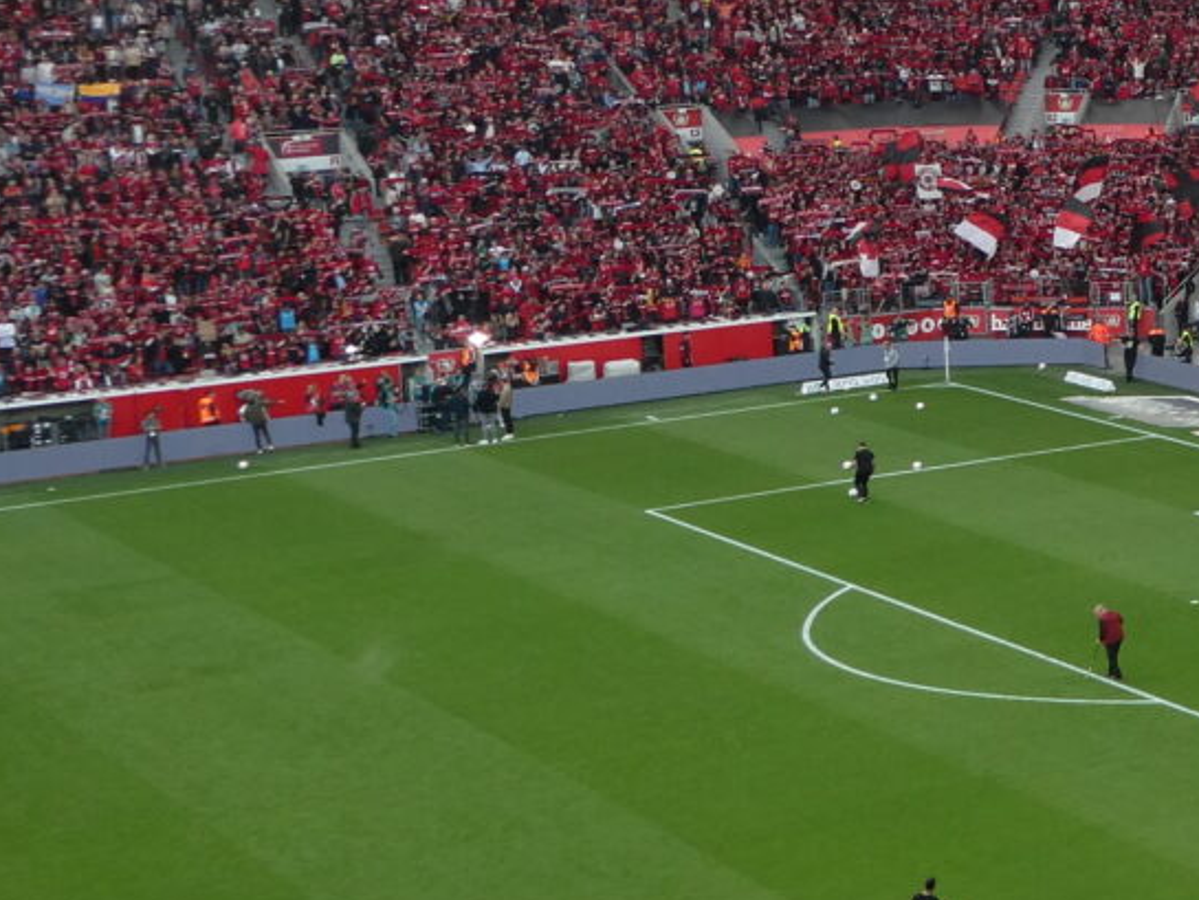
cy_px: 297
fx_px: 3153
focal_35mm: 91
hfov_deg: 19.2
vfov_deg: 16.2
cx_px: 1718
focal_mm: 5.4
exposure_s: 1/200
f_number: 3.5
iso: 80
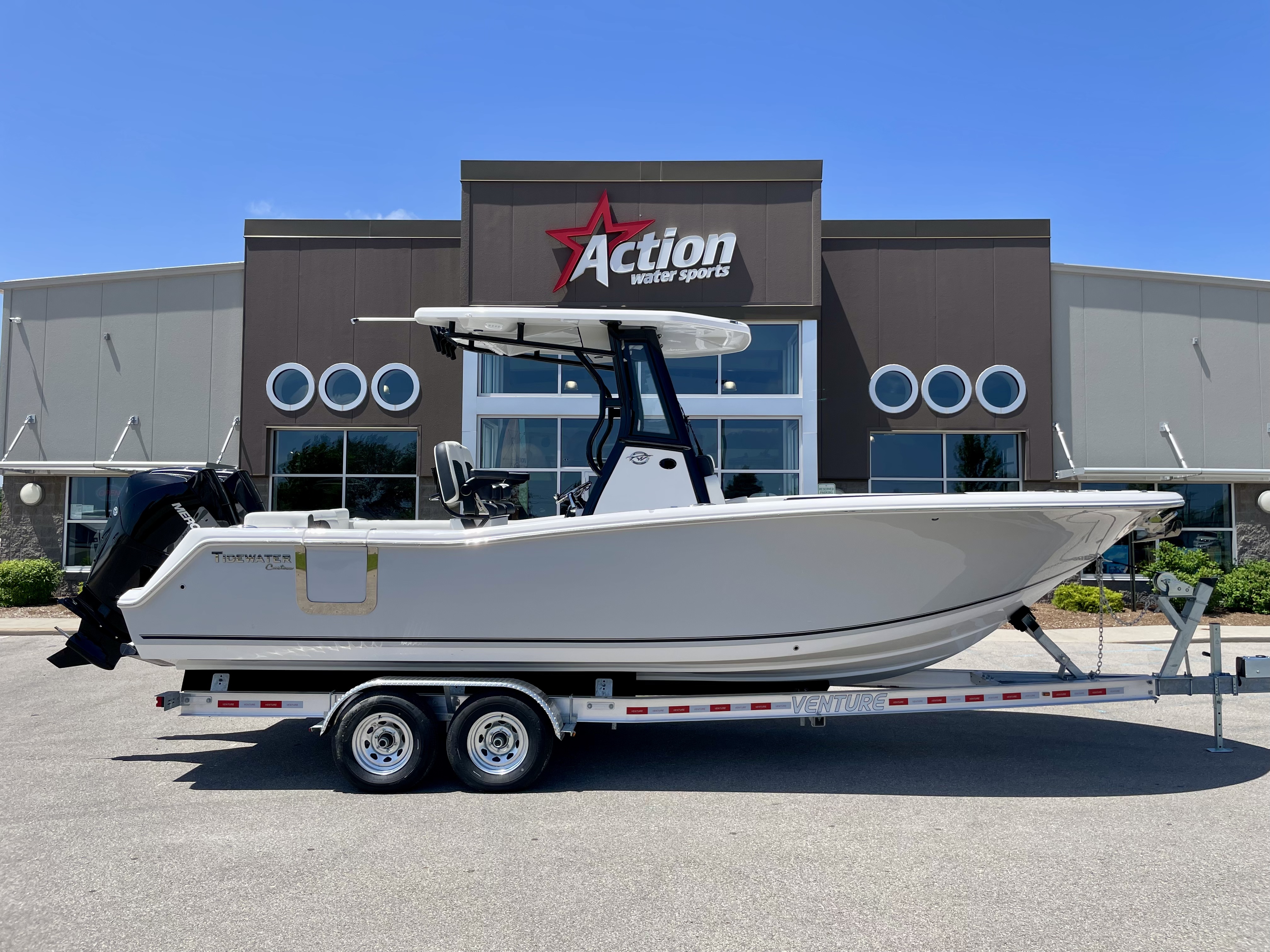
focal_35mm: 26
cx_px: 635
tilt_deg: +2.3
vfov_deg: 53.1
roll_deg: +0.3
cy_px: 476
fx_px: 954
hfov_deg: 67.3
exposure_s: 1/3125
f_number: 1.6
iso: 32
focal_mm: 4.2
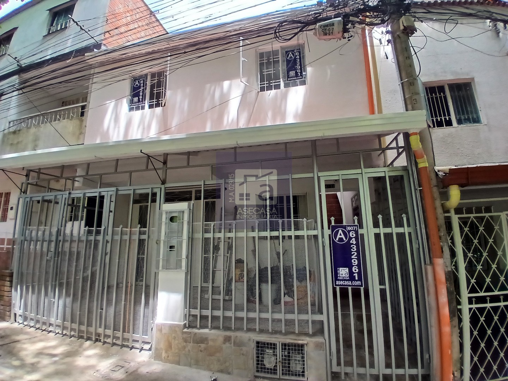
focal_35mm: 17
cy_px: 190
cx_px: 254
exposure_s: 1/120
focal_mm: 1.4
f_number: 2.2
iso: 80
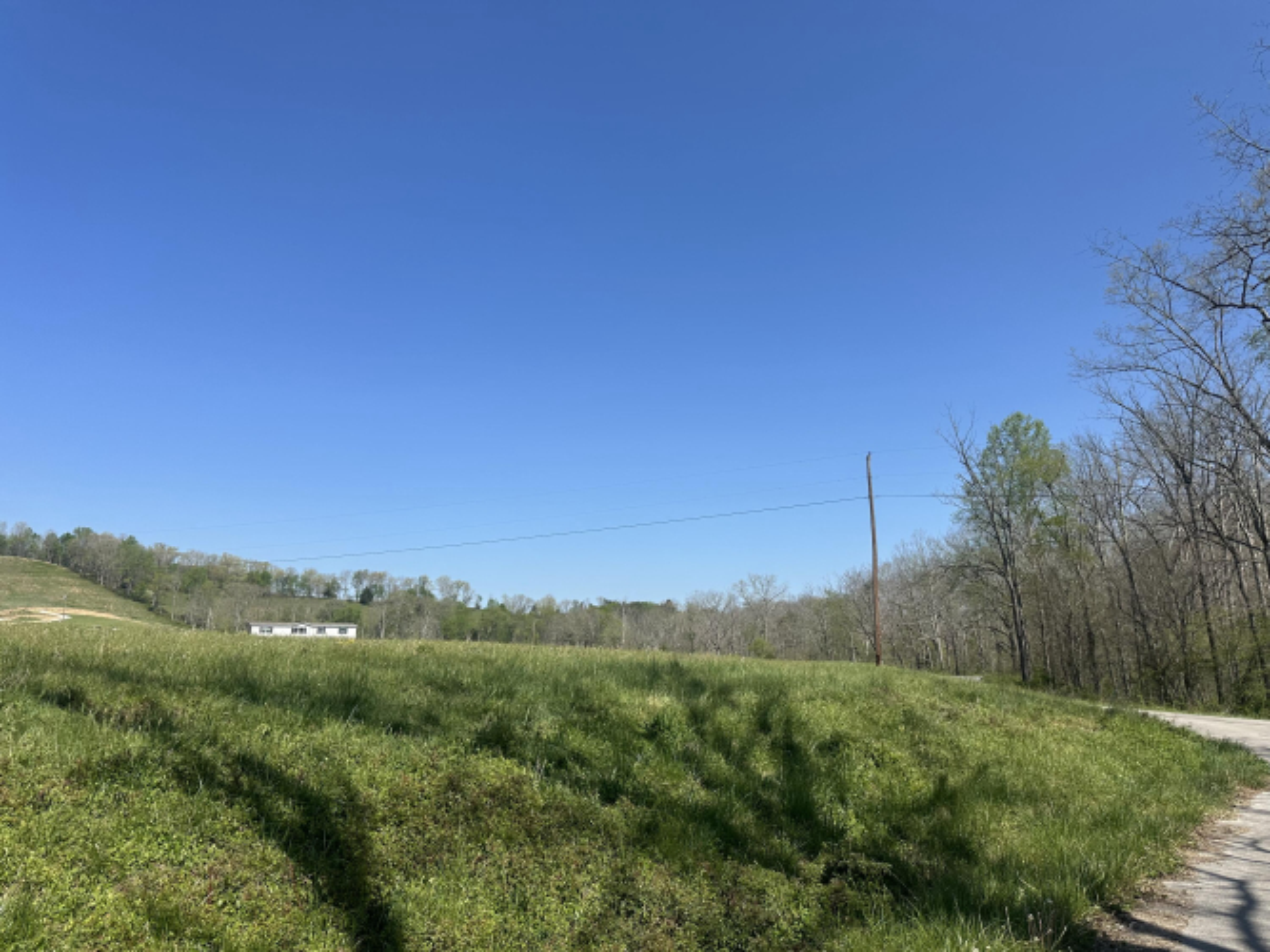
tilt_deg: +12.8
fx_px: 880
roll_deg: +0.6
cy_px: 476
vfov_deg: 56.8
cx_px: 635
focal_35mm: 24
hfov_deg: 71.6
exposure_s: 1/4762
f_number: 1.78
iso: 80
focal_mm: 6.86
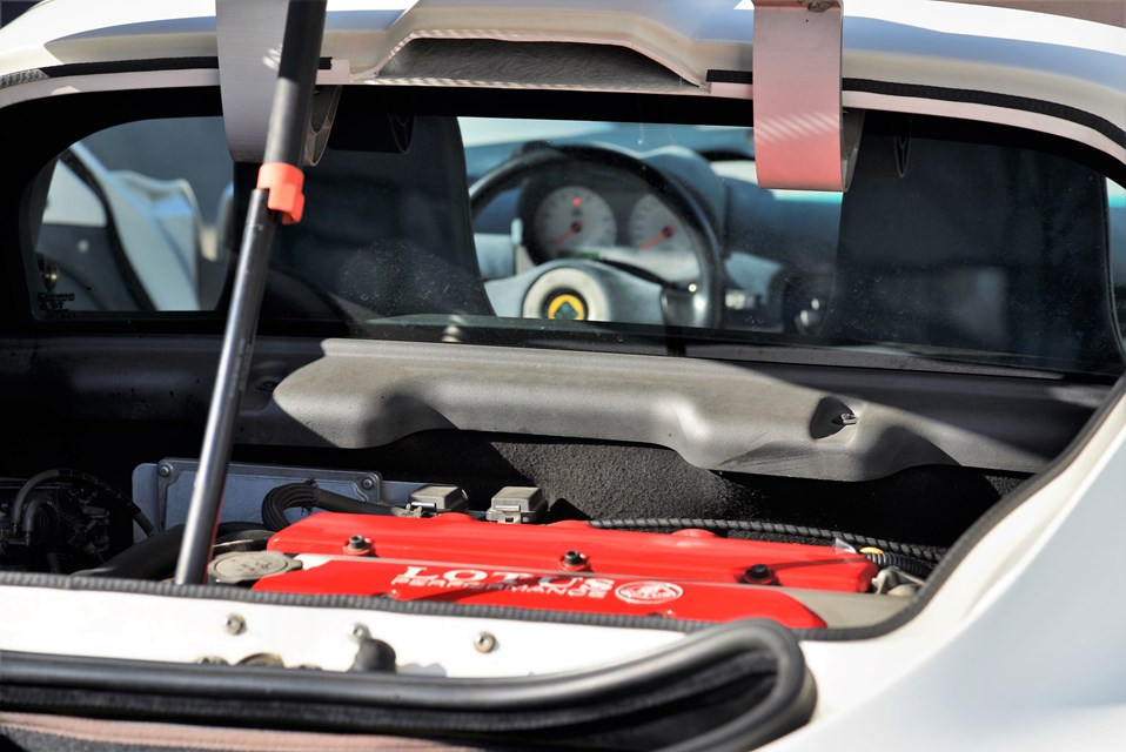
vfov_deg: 11.4
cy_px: 376
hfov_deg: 17.1
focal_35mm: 120
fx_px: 3755
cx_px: 563
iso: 100
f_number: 6.3
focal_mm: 120
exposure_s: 1/200
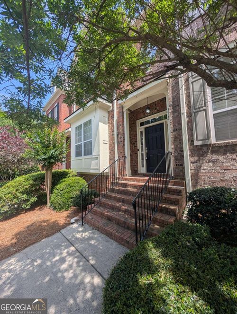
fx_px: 109
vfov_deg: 110.5
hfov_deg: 94.6
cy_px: 157
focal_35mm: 12
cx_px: 118
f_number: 1.7
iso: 50
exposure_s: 1/1541
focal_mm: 2.02
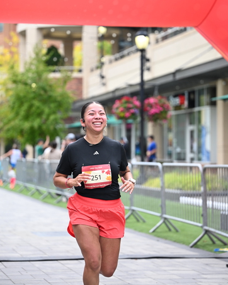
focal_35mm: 105
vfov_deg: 18.3
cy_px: 125
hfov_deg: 14.7
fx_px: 885
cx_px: 115
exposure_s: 1/2000
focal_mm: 92
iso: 640
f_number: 2.8
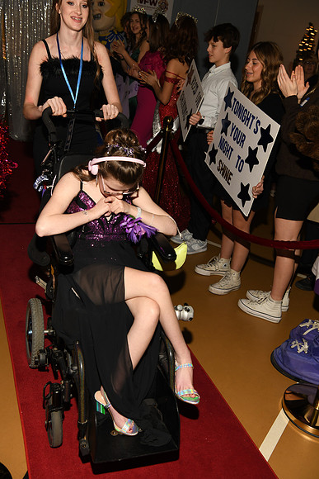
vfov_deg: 53.1
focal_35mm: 36
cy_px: 240
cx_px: 160
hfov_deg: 36.9
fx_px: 478
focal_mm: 36
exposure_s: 1/60
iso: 400
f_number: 5.6
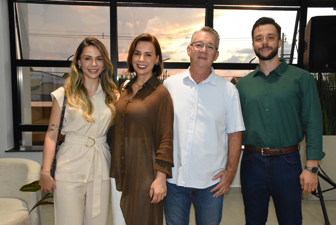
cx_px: 168
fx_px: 336
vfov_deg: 36.9
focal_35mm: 36
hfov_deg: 53.1
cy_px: 112
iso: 4000
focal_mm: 24
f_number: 7.1
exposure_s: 1/160
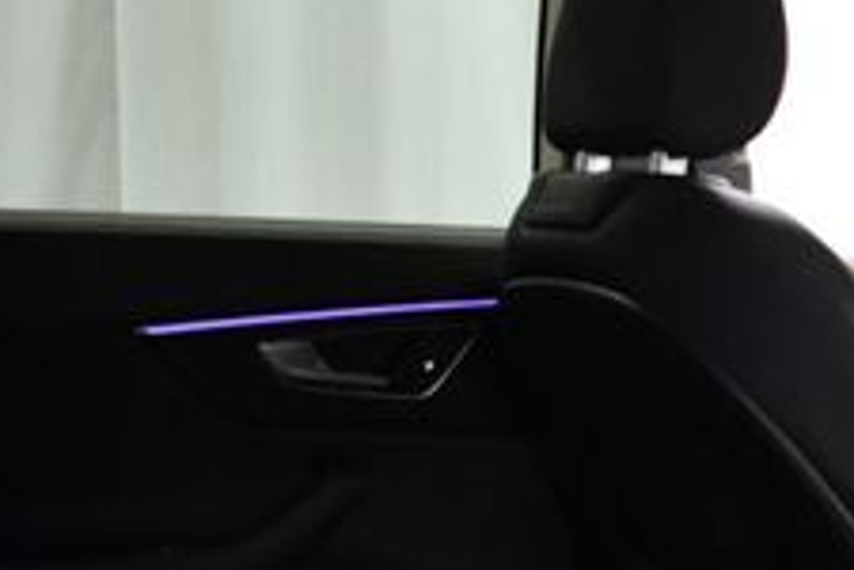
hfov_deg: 21.2
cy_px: 414
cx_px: 1070
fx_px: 2087
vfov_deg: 15.5
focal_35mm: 88
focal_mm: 21
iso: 3200
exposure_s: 1/80
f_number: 3.8
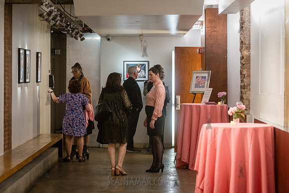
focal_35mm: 118
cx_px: 149
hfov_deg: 17.3
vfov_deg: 11.6
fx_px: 947
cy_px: 96
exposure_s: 1/160
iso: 5000
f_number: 3.5
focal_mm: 112
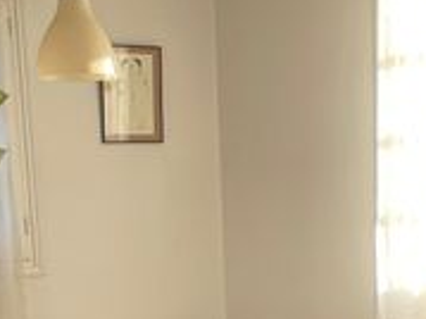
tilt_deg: -10.7
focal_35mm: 87
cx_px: 219
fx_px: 1070
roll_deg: +2.3
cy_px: 412
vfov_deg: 16.1
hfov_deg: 22.5
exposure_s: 1/121
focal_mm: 4.2
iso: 64
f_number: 1.6
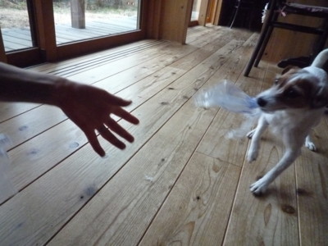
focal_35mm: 25
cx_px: 164
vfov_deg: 54.9
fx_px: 237
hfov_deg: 69.4
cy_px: 123
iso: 800
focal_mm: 4.4
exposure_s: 1/80
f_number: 2.8
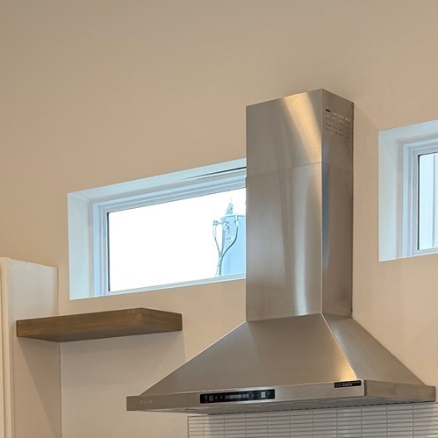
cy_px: 546
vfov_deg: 18.7
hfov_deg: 19.9
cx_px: 155
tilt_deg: -3.8
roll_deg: +0.4
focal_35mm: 87
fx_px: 1245
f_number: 1.78
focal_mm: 6.76
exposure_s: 1/120
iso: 100
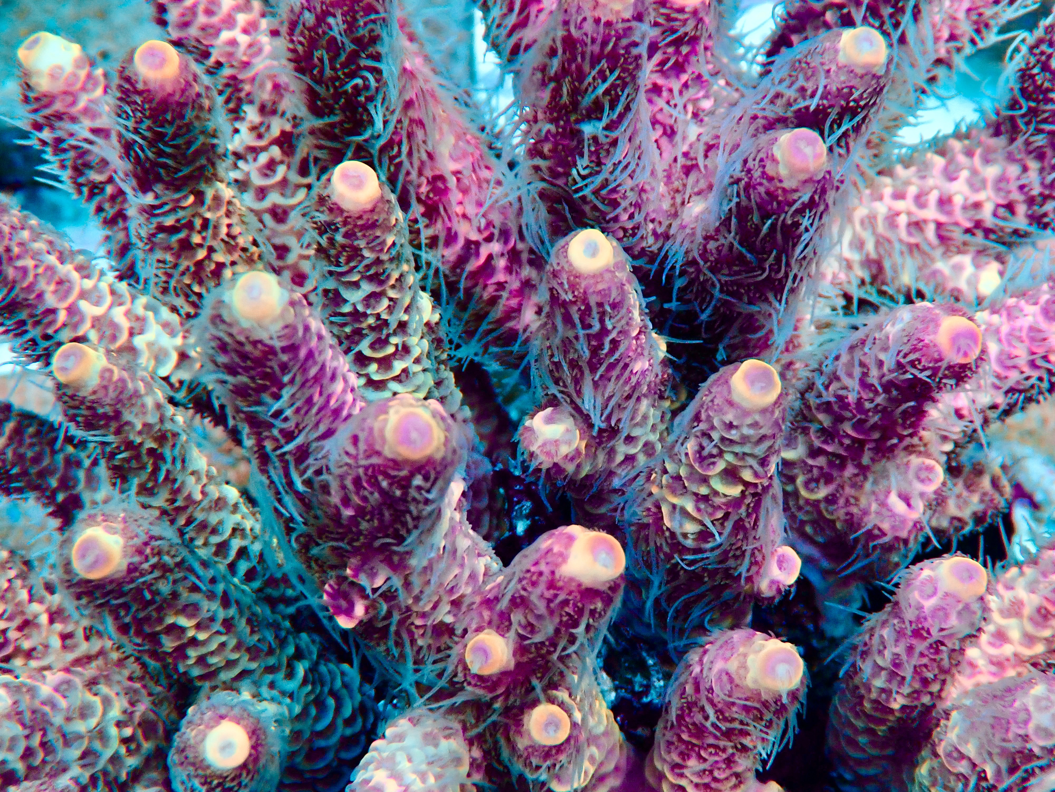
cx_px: 528
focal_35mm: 88
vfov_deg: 16.8
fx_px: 2682
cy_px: 396
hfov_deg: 22.3
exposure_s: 1/160
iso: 400
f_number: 6.3
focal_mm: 15.66
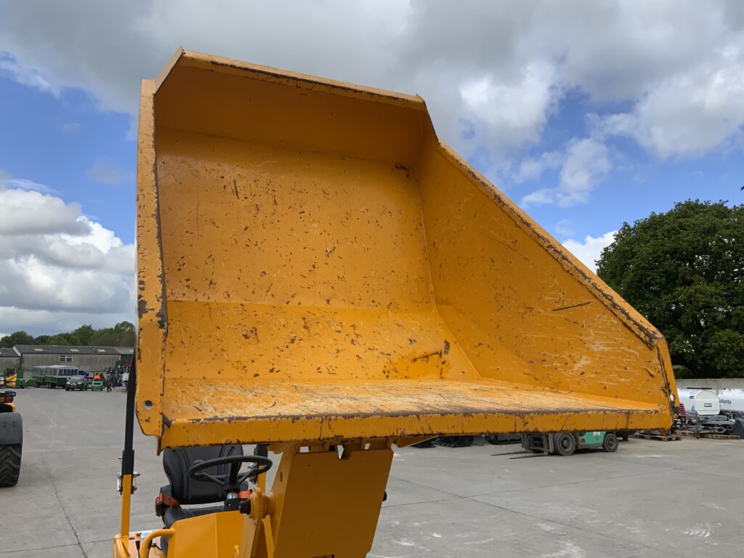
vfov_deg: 48.2
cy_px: 279
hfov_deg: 61.7
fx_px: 623
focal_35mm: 29
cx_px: 372
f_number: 1.8
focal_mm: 3
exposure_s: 1/1451
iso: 16
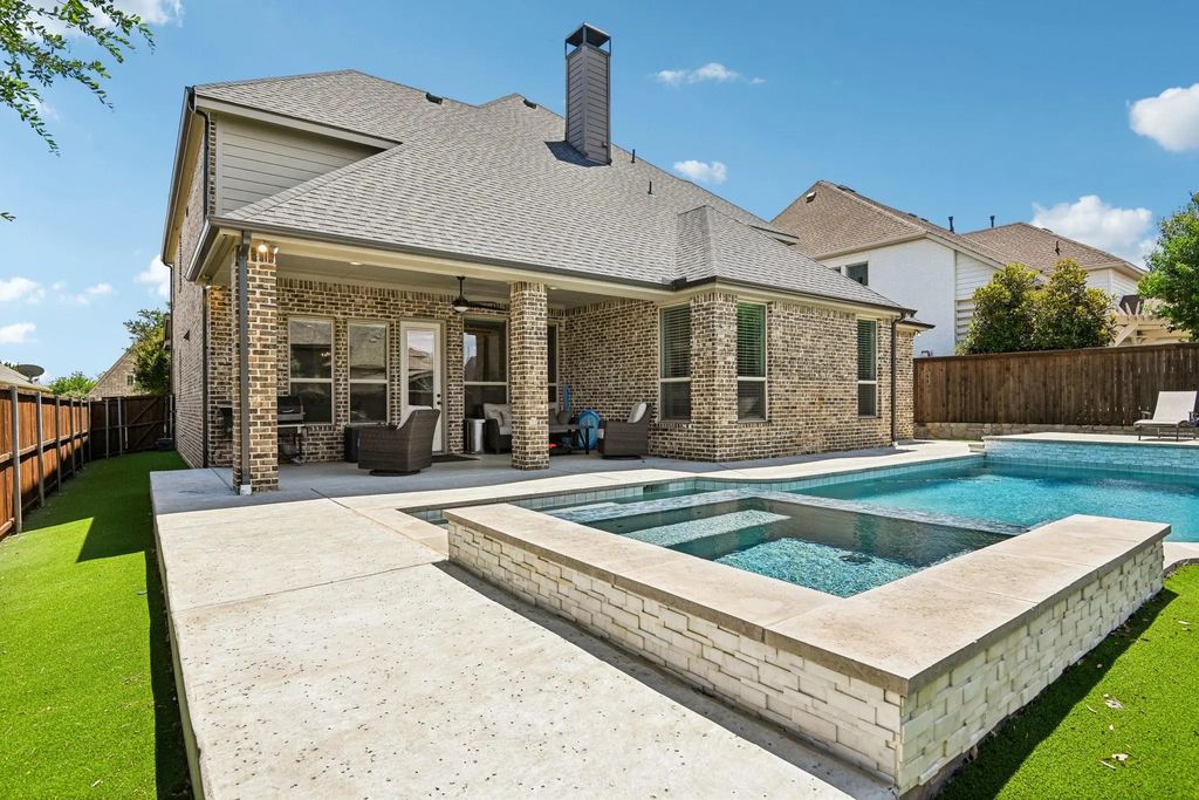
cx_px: 600
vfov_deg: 64.6
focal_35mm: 19
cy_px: 400
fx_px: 633
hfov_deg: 86.9
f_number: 8
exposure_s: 1/1250
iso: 400
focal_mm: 19
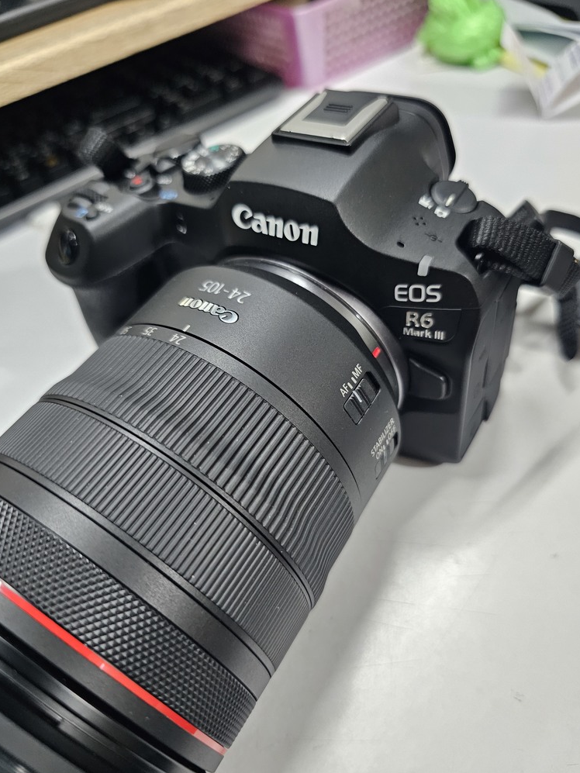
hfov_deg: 56.8
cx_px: 298
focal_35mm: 24
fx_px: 536
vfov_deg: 71.6
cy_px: 389
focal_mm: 6.3
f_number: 1.7
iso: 1000
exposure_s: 1/120
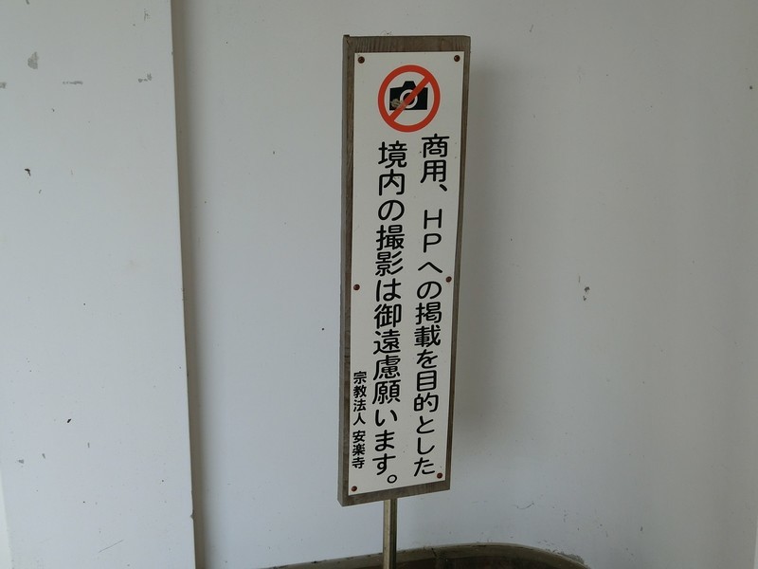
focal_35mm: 50
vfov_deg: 29.1
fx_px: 1095
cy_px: 284
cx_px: 379
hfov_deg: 38.2
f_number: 3.7
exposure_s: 1/125
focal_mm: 11.1
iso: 100
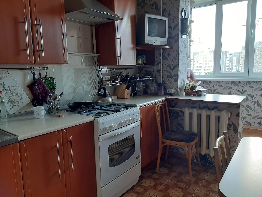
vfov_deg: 51.4
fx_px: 204
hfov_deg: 65.3
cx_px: 131
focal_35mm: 27
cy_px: 98
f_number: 1.7
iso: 100
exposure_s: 1/50
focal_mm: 3.93
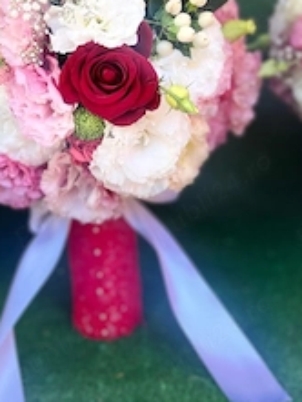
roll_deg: +4.8
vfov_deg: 38.8
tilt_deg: -10.9
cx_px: 107
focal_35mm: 47
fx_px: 546
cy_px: 78
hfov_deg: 30.7
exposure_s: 1/121
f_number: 1.5
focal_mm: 5.7
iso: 40
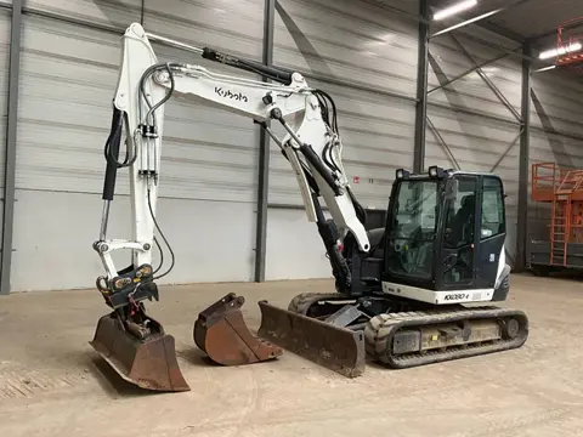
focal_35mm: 29
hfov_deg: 61.7
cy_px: 218
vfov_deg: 48.2
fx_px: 488
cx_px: 292
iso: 64
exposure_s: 1/64
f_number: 1.8
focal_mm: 3
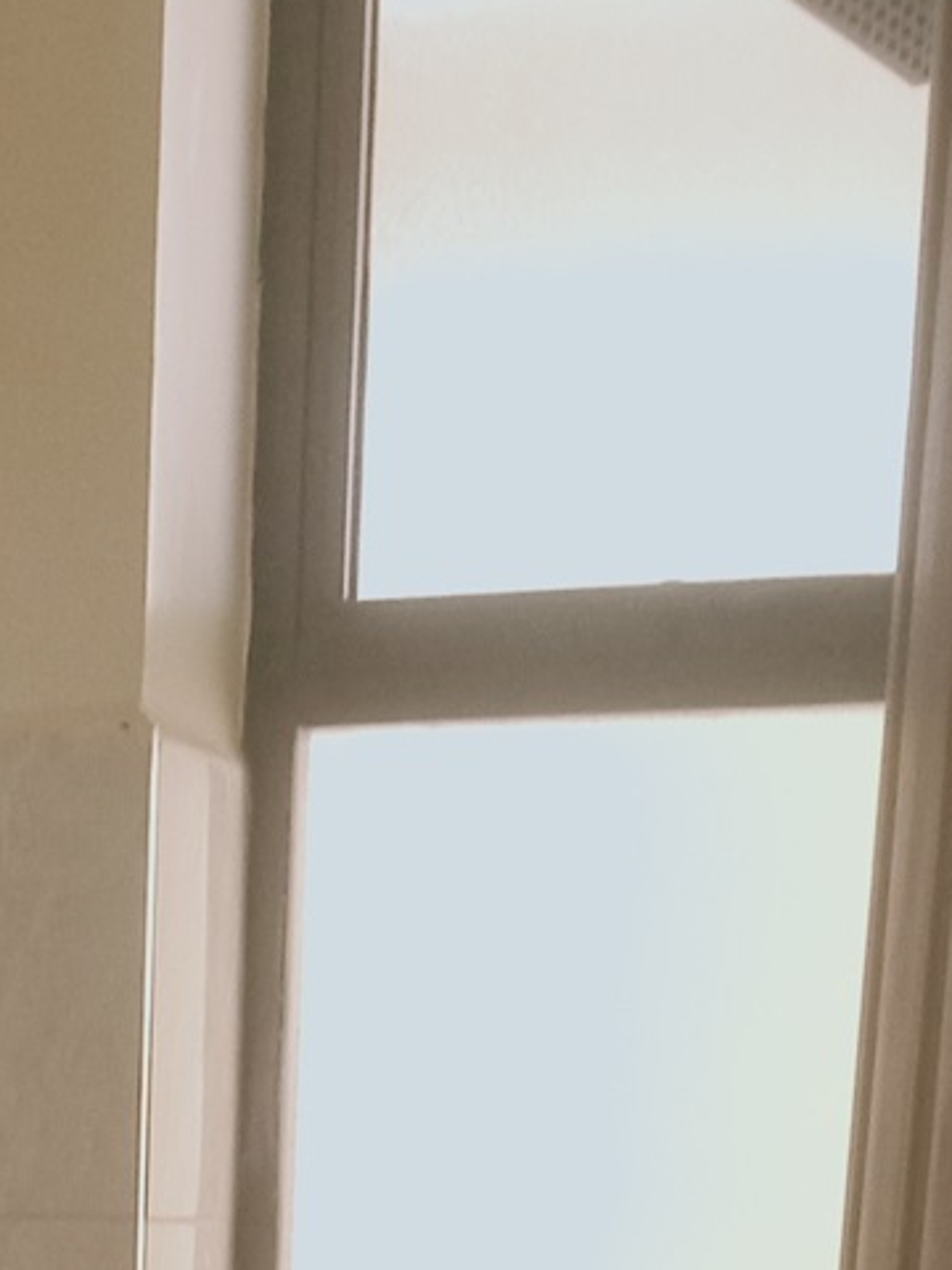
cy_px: 2211
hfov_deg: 12.8
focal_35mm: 114
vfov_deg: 15.2
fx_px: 4180
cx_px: -74
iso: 667
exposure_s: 1/33.3
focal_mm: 3.37
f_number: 2.2
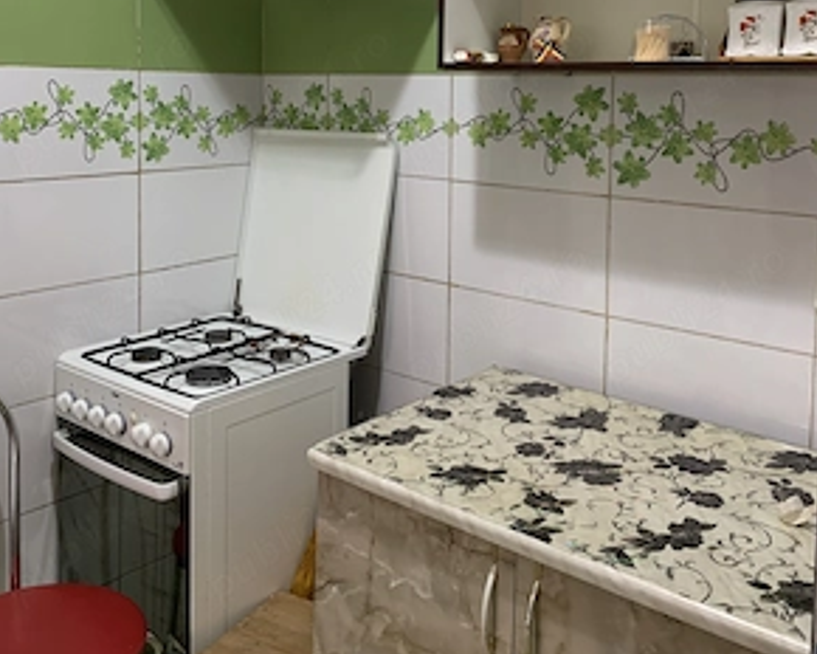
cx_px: 397
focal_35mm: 35
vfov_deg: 40.8
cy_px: 147
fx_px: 846
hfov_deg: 51.5
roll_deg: -0.4
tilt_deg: -4.7
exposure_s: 1/50
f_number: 1.8
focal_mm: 4.25
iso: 160
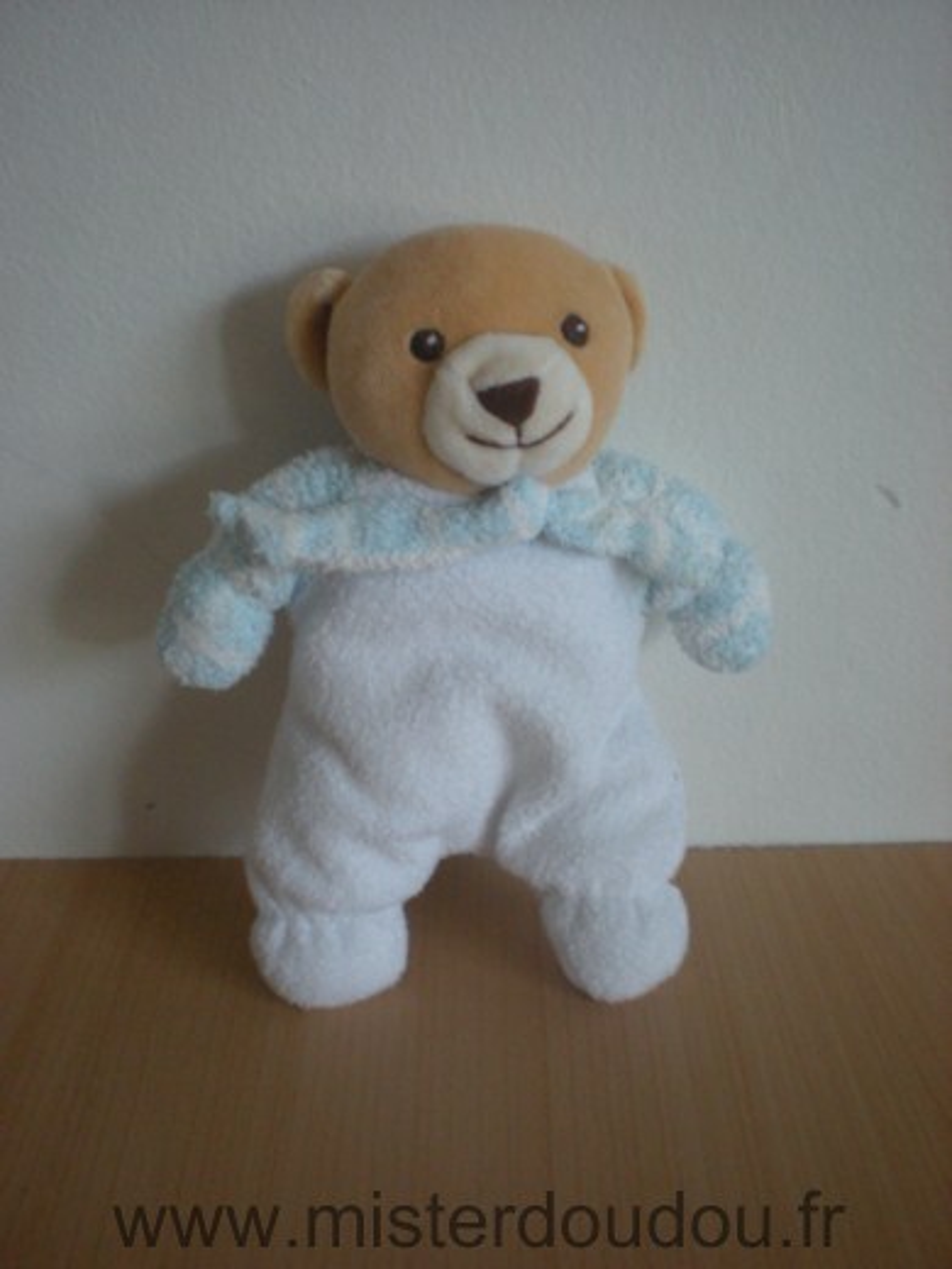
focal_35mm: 38
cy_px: 634
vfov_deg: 49.0
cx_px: 476
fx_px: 1393
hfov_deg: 37.7
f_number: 3.1
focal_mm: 6.3
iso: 297
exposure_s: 1/8
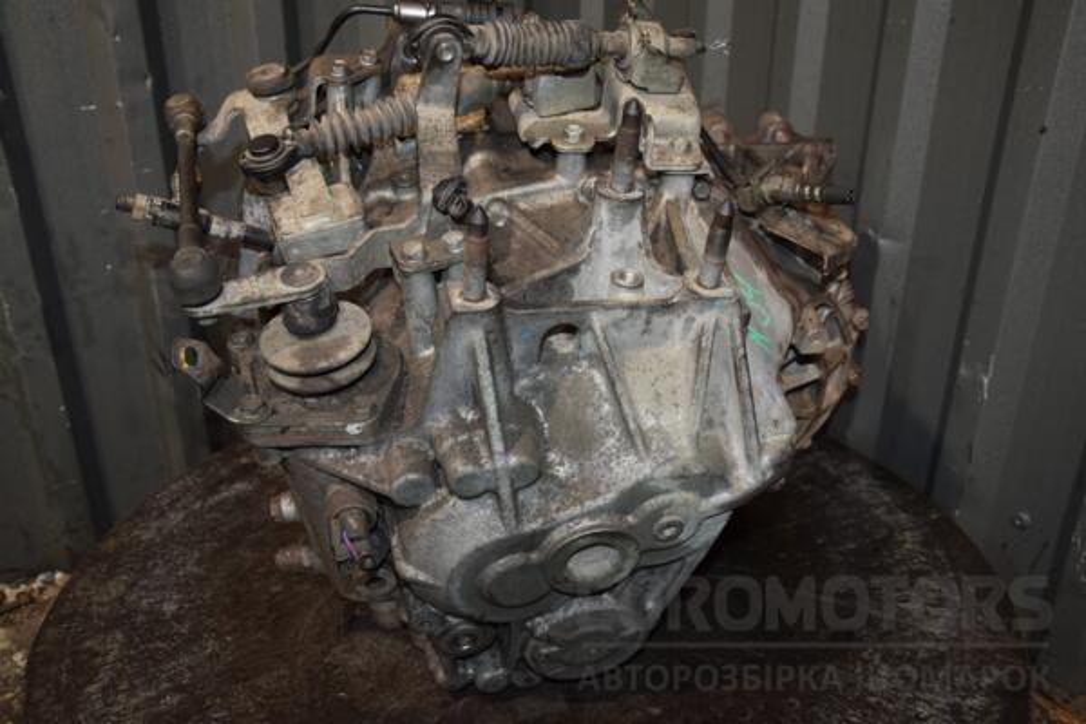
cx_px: 543
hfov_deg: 57.2
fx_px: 995
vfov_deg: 40.0
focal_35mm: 33
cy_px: 362
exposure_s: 1/60
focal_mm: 22
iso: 800
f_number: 5
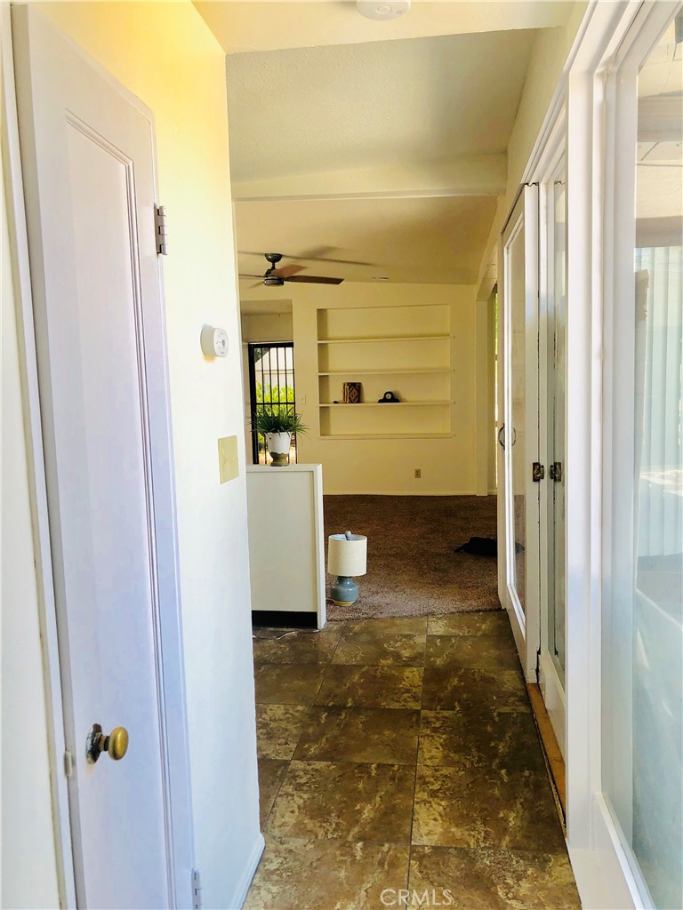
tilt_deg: -5.6
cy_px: 455
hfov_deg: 49.7
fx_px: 737
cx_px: 342
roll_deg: +1.6
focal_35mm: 28
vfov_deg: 63.4
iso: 25
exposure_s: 1/120
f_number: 1.8
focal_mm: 3.99
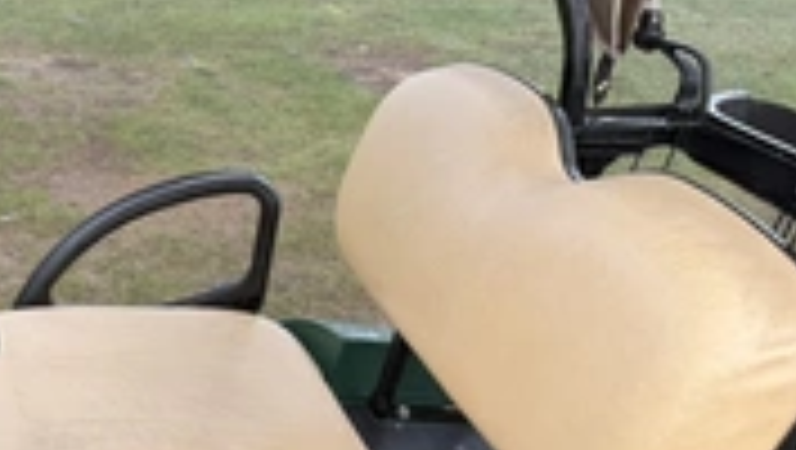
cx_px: -22
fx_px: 1247
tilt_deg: -27.5
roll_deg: -0.9
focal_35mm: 59
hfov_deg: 32.3
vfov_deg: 19.7
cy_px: 482
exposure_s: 1/121
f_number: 1.78
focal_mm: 6.76
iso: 80
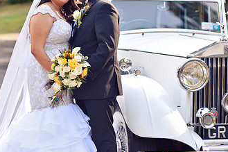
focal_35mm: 150
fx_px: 949
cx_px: 87
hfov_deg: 13.7
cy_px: 68
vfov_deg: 9.1
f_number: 2.8
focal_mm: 85
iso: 200
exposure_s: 1/400
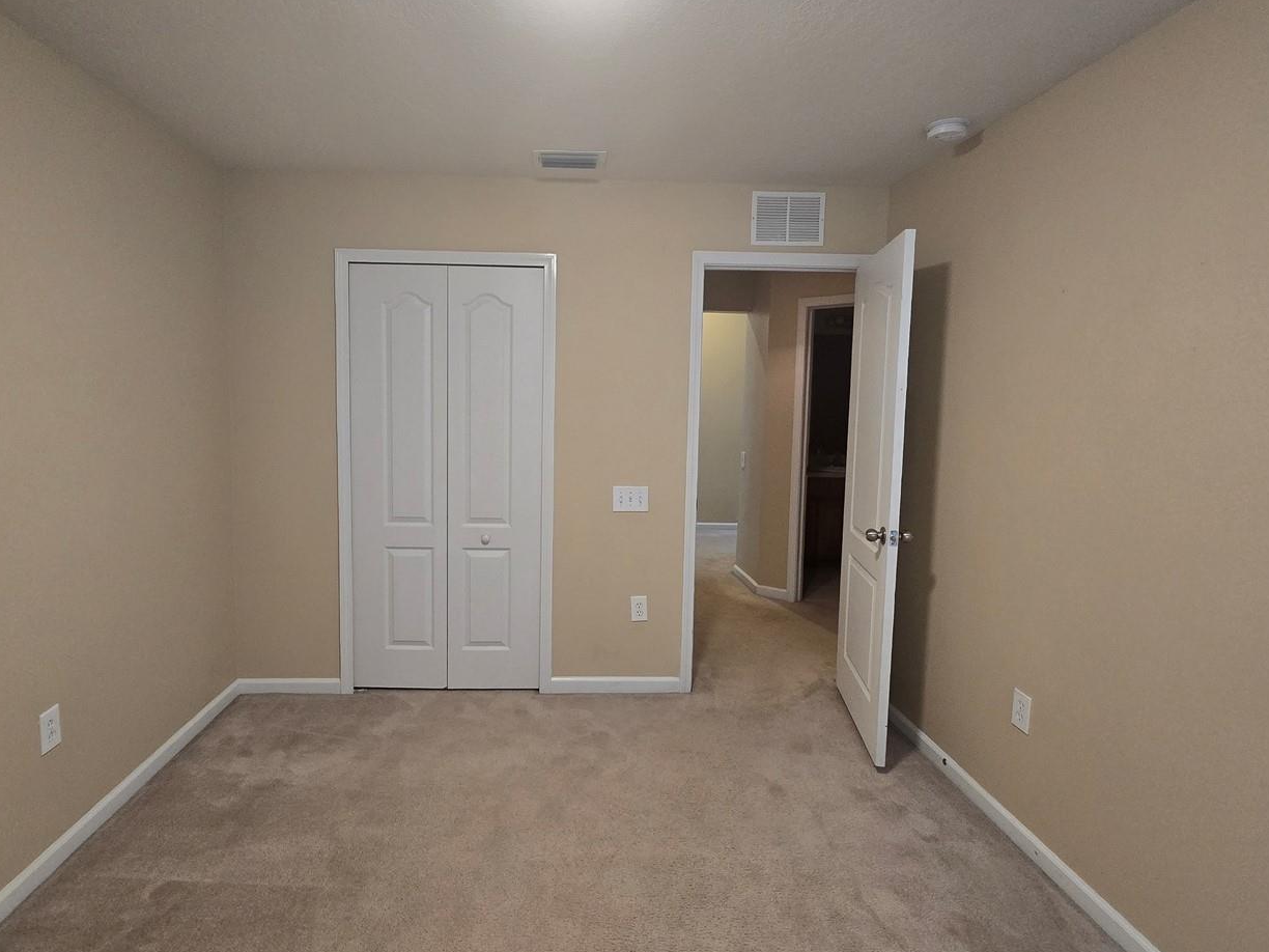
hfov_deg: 90.9
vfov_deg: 74.7
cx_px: 587
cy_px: 461
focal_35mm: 17
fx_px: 623
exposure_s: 1/60
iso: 400
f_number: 2.2
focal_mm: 2.2
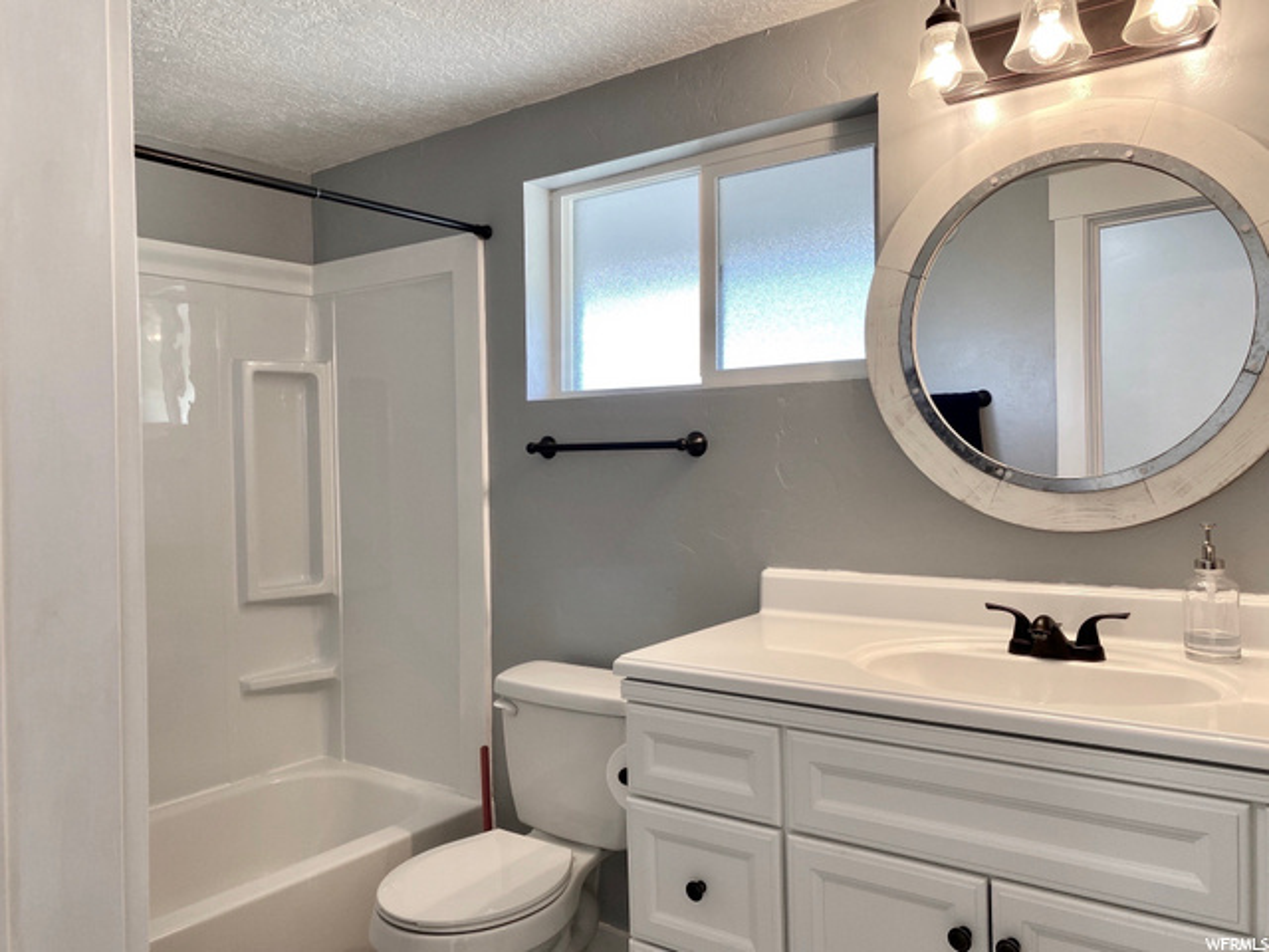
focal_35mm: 26
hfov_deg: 67.3
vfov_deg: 53.1
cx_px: 634
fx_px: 953
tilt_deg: -1.2
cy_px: 476
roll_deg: +1.2
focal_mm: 4.25
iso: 64
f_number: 1.8
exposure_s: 1/60
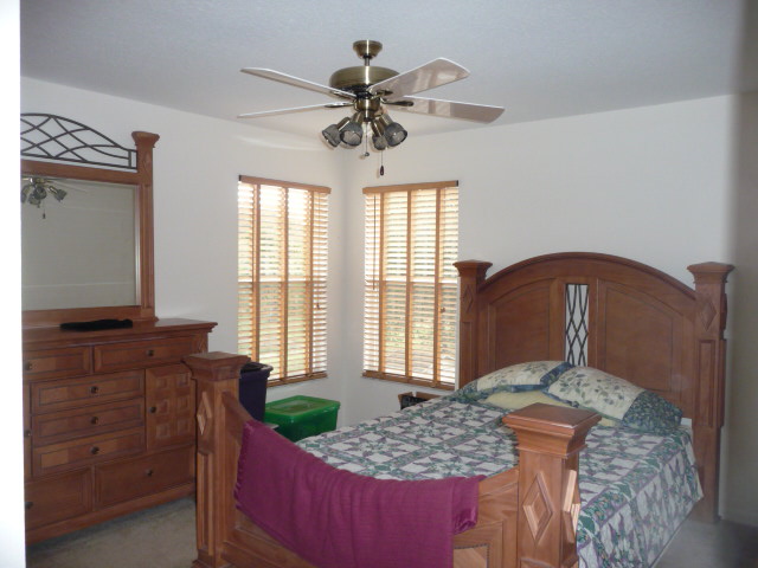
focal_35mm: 28
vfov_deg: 49.7
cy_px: 284
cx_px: 379
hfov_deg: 63.4
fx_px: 613
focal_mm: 4.7
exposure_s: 1/30
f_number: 3.3
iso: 250
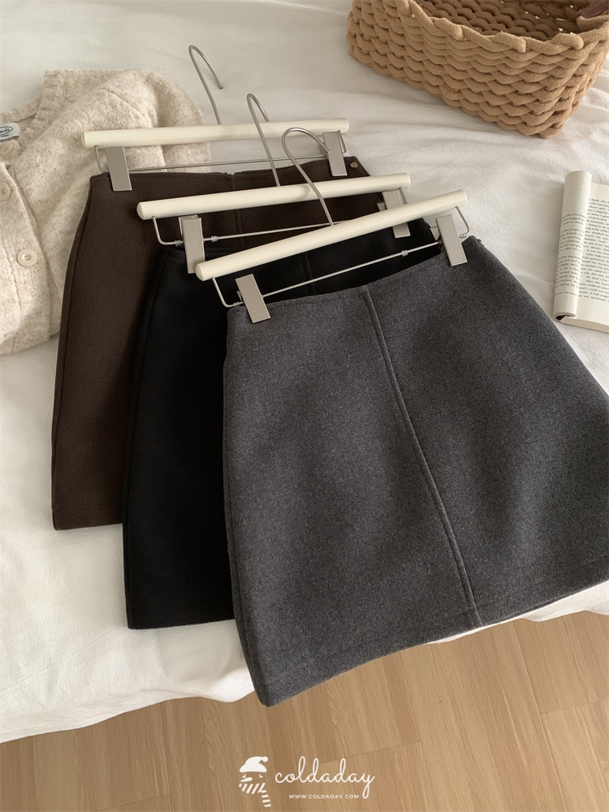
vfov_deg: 67.3
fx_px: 610
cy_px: 406
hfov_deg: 53.1
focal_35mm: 26
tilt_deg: -71.1
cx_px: 304
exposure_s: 1/30
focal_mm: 4.25
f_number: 1.8
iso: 500
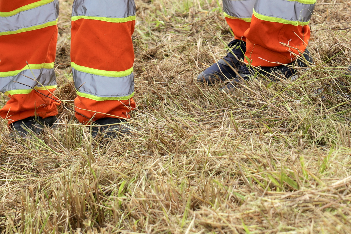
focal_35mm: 208
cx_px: 128
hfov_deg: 9.9
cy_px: -165
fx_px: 2028
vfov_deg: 6.5
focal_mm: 47
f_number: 4.5
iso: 100
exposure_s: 1/500
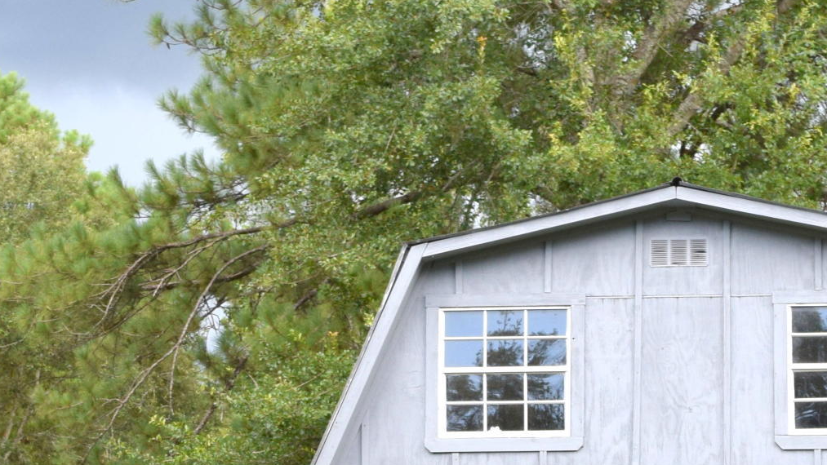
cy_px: 723
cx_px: 798
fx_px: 2654
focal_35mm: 121
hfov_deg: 17.4
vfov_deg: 9.7
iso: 400
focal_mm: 26
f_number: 8
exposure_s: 1/250
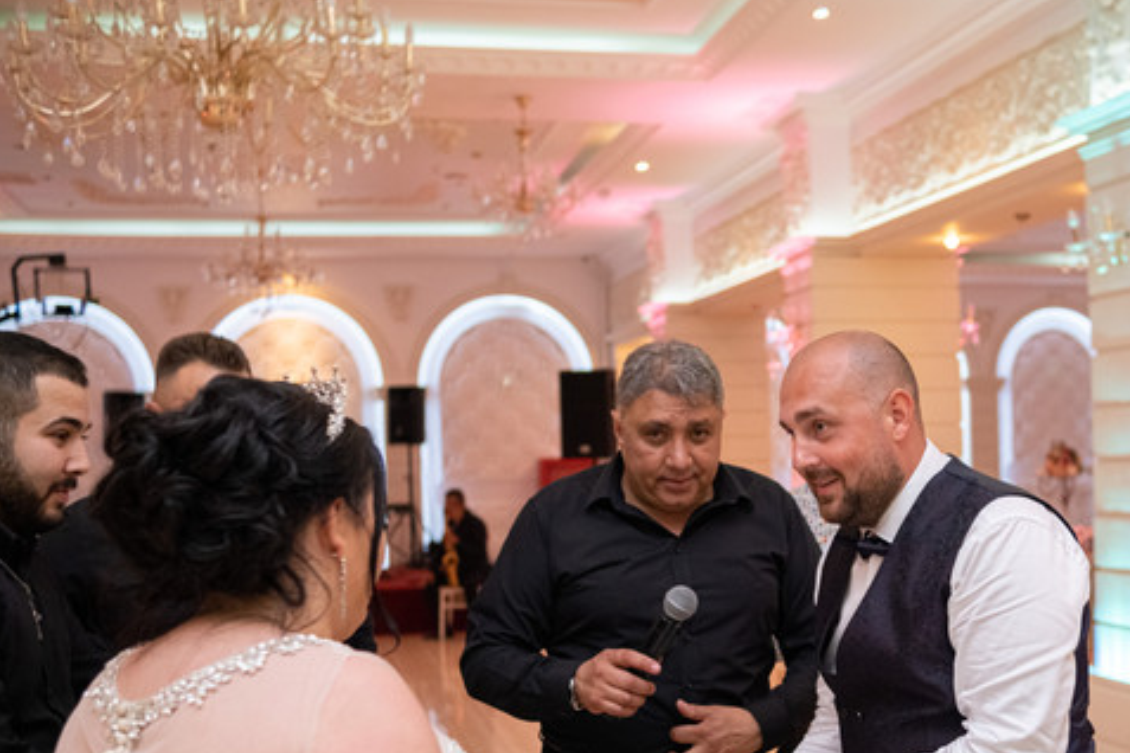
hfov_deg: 41.6
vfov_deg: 28.5
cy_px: 489
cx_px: 713
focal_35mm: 47
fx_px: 1475
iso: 1000
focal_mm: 23
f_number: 2
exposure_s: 1/125
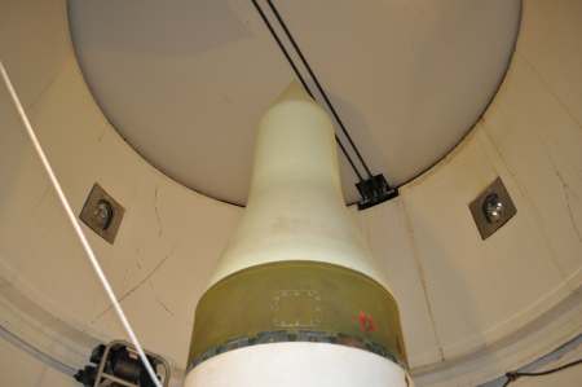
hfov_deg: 67.4
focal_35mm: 27
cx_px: 291
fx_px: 436
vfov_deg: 47.8
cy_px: 194
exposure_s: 1/60
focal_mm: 18
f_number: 3.5
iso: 800
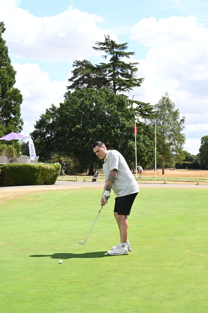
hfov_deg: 19.4
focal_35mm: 70
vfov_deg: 28.9
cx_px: 104
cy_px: 156
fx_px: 607
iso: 200
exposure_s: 1/100
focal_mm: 70
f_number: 14
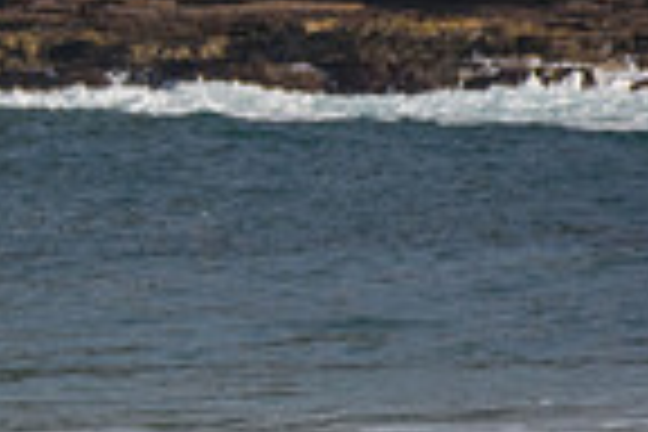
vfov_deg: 0.5
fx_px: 54464
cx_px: -580
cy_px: 160
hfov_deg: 0.7
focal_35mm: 3026
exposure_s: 1/2000
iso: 400
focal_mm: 500
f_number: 5.6
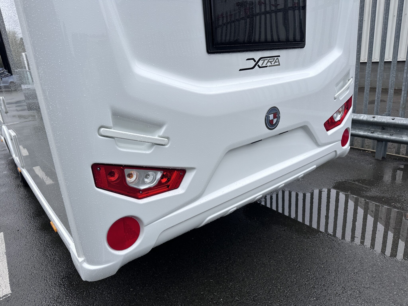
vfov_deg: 56.8
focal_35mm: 24
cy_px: 153
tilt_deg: -13.9
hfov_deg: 71.6
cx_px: 204
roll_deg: +6.7
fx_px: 283
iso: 80
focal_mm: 6.86
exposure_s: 1/2660
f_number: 1.78
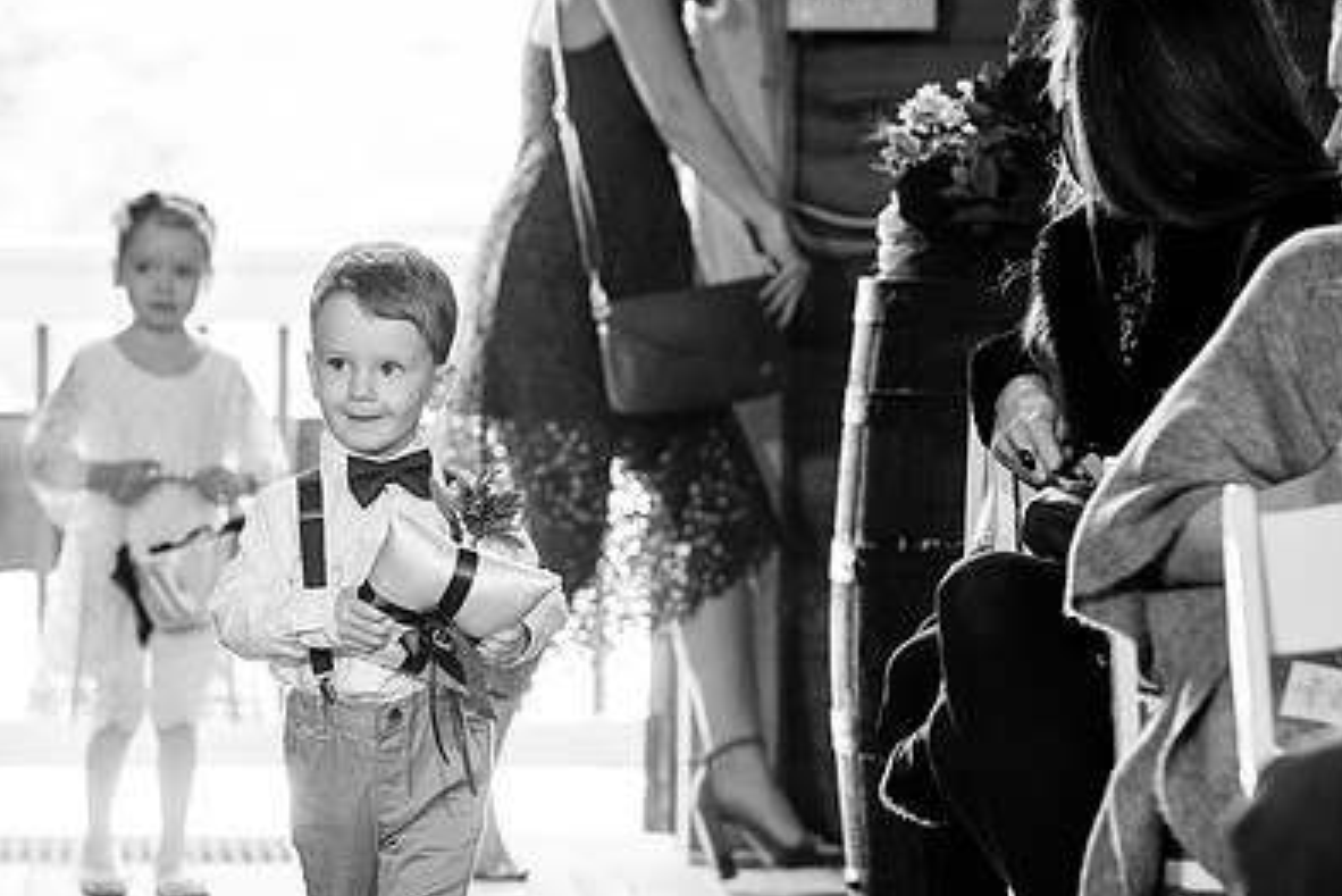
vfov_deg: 5.3
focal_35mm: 261
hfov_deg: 7.9
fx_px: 9733
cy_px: 616
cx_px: 461
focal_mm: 159
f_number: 4
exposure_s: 1/200
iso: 2000
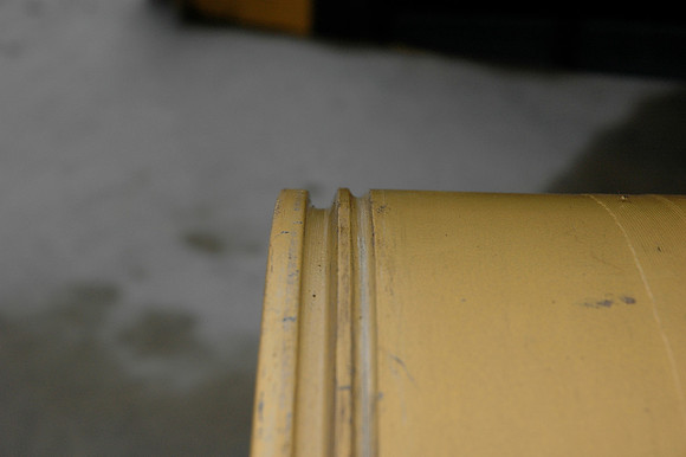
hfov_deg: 19.5
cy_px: 228
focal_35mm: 105
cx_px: 343
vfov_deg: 13.0
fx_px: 2000
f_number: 8
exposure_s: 1/250
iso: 400
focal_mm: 70
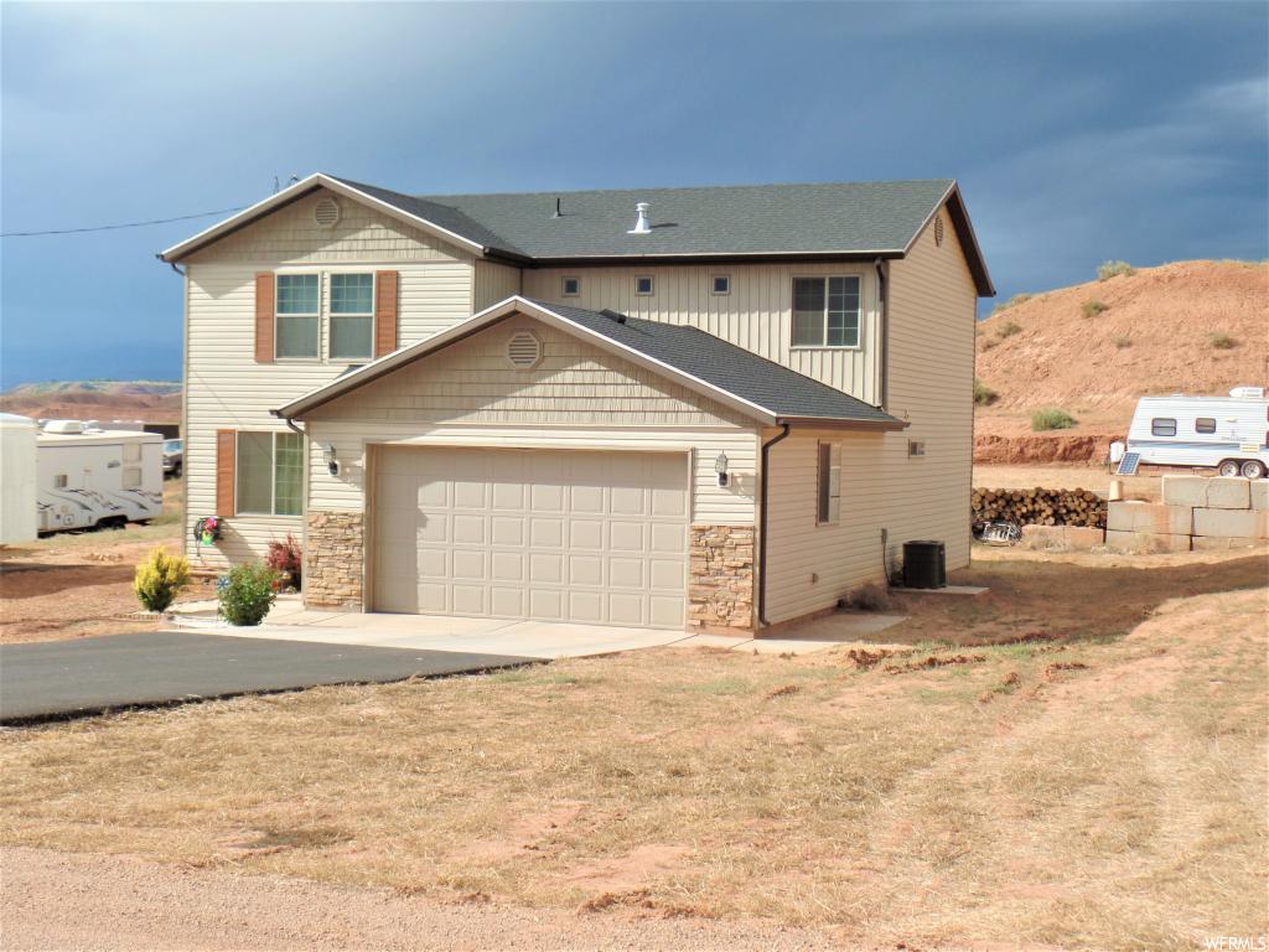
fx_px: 1906
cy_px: 476
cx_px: 634
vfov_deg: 28.0
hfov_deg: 36.8
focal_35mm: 52
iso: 80
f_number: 3.4
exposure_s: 1/1000
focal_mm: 9.2
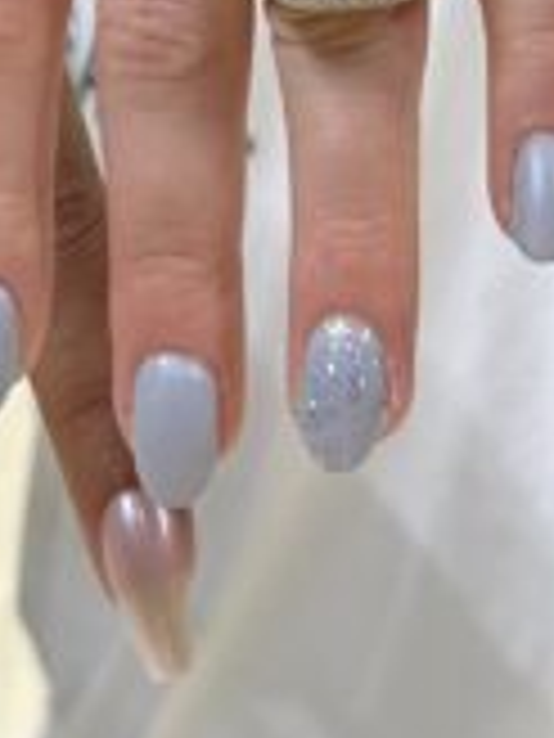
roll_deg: -0.9
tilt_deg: -3.8
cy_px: -536
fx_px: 3201
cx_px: 63
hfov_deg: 9.8
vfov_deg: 12.2
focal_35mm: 150
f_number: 1.78
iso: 64
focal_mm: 6.86
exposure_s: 1/148
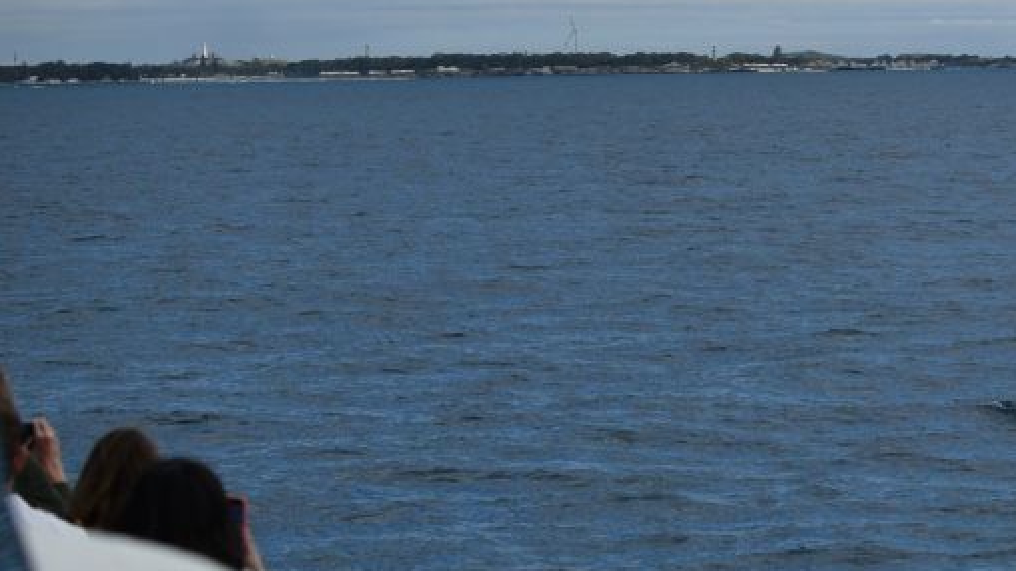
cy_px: 352
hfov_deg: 19.6
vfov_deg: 11.1
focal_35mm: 109
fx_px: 2936
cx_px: 703
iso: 500
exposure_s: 1/8000
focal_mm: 66
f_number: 5
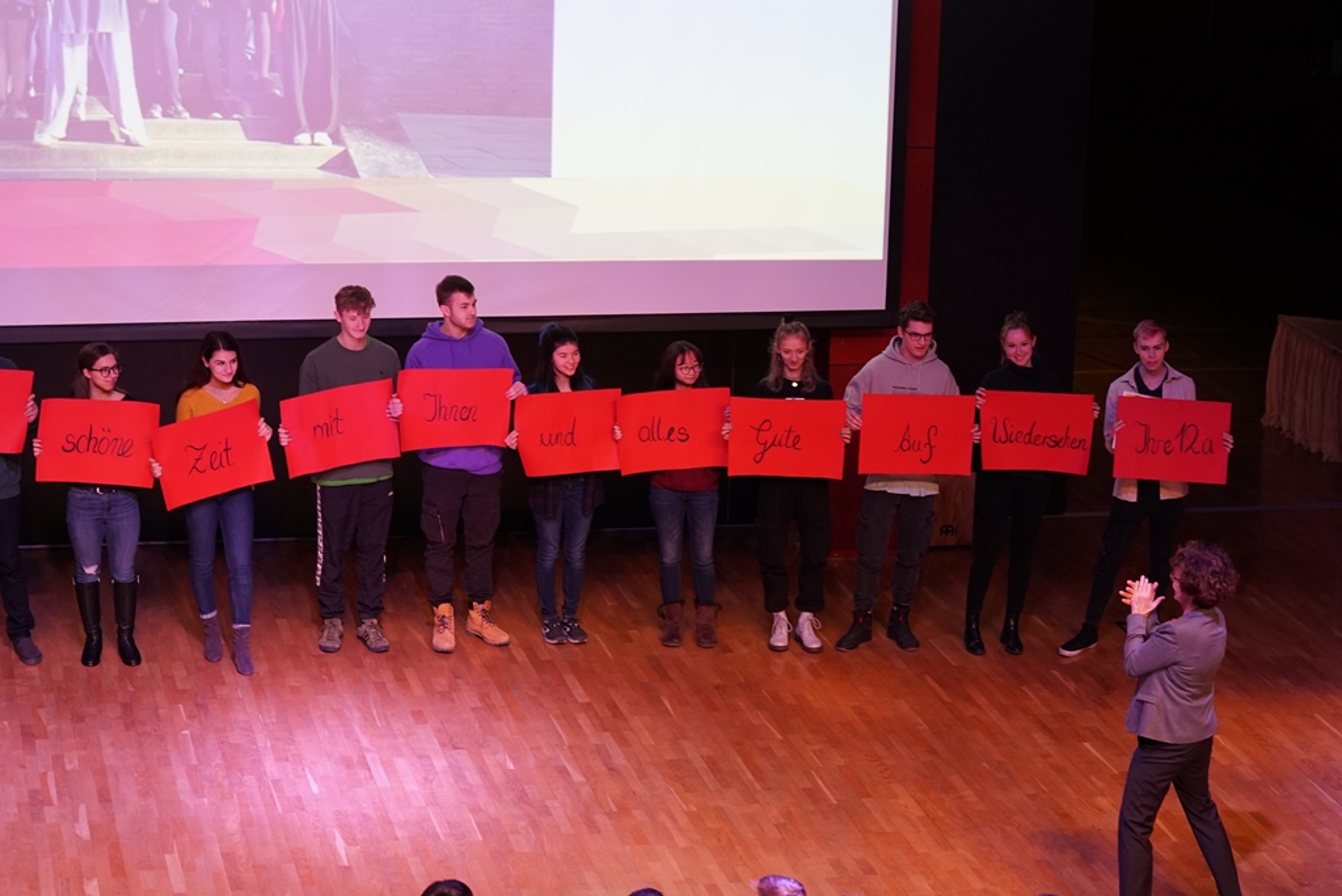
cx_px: 671
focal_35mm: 88
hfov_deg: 23.1
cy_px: 448
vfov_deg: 15.6
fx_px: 3282
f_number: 2.8
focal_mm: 88
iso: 3200
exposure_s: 1/160
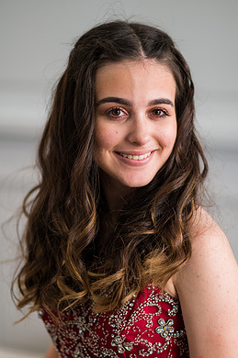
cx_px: 126
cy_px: 196
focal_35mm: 98
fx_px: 974
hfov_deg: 13.9
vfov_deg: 20.8
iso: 320
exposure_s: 1/200
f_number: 2
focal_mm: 85
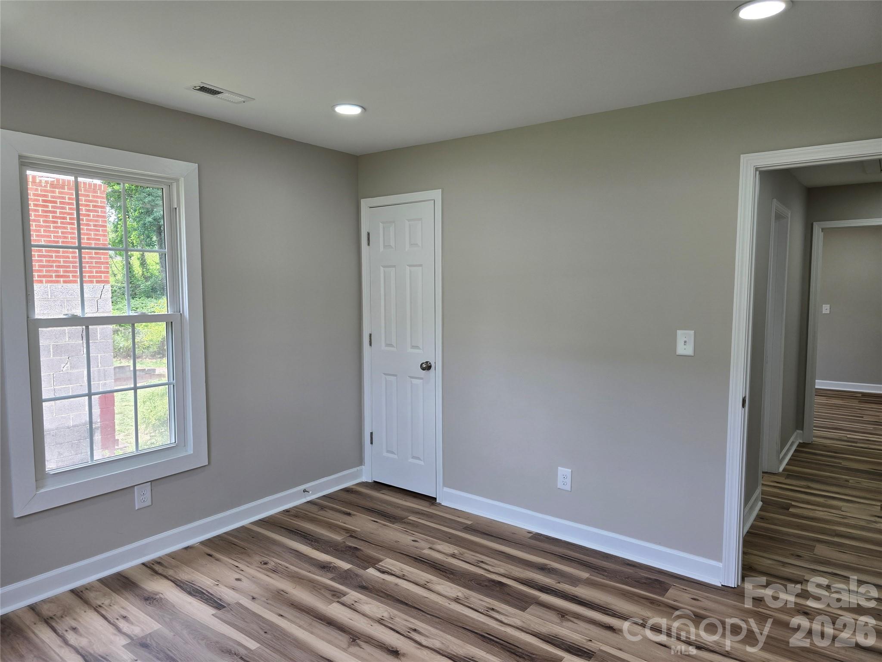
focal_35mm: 23
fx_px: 586
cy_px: 331
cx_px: 441
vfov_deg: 58.9
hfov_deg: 73.9
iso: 64
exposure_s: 1/120
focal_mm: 6.3
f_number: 1.7
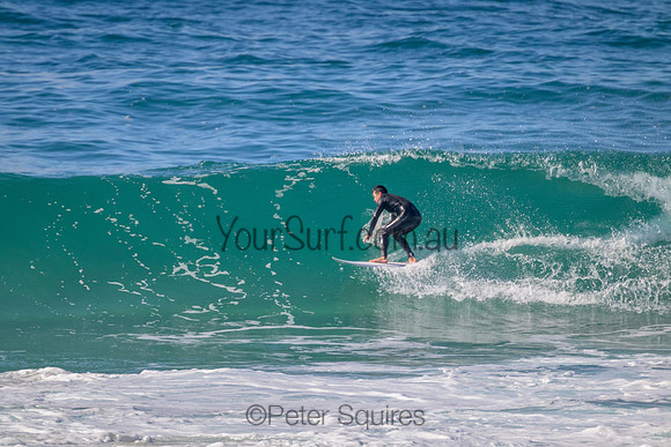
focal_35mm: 800
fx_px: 14914
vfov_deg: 1.7
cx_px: 336
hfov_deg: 2.6
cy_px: 224
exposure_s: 1/2000
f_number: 11
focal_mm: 800
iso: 1600
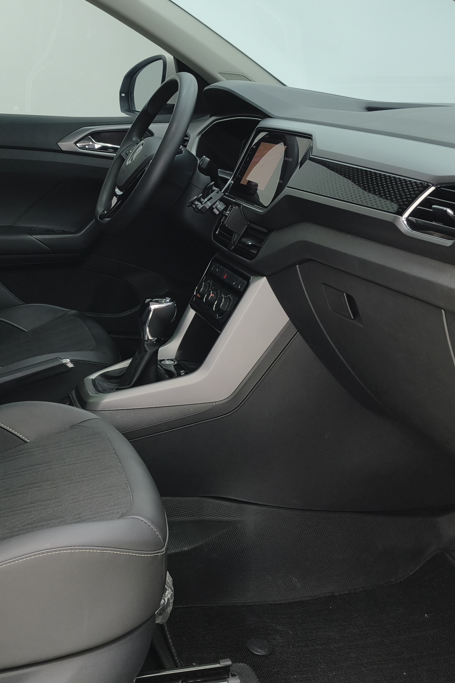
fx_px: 891
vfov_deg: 41.9
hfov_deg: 28.2
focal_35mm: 47
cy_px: 312
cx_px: 104
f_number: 1.88
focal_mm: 5.56
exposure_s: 1/53.3
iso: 100
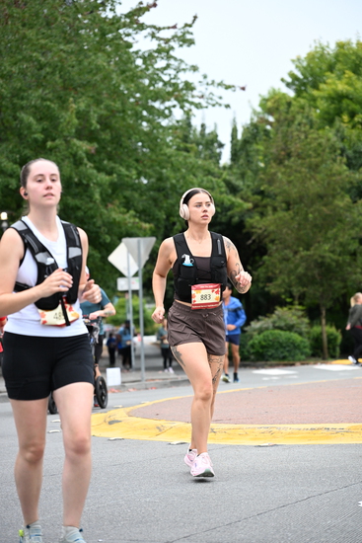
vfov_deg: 19.6
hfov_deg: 13.2
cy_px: 272
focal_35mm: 104
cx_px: 181
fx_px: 1568
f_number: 4
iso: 1600
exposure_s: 1/640
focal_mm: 104
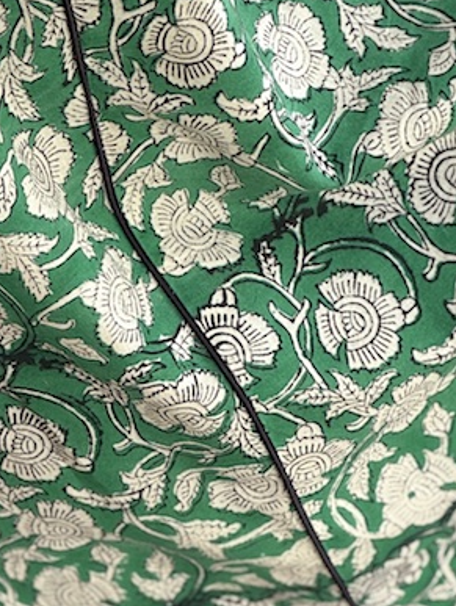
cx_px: 248
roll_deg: -0.5
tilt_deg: -24.2
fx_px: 3472
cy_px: -66
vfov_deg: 9.9
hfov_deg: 7.5
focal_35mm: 198
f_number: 2.8
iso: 50
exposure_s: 1/99
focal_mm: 9
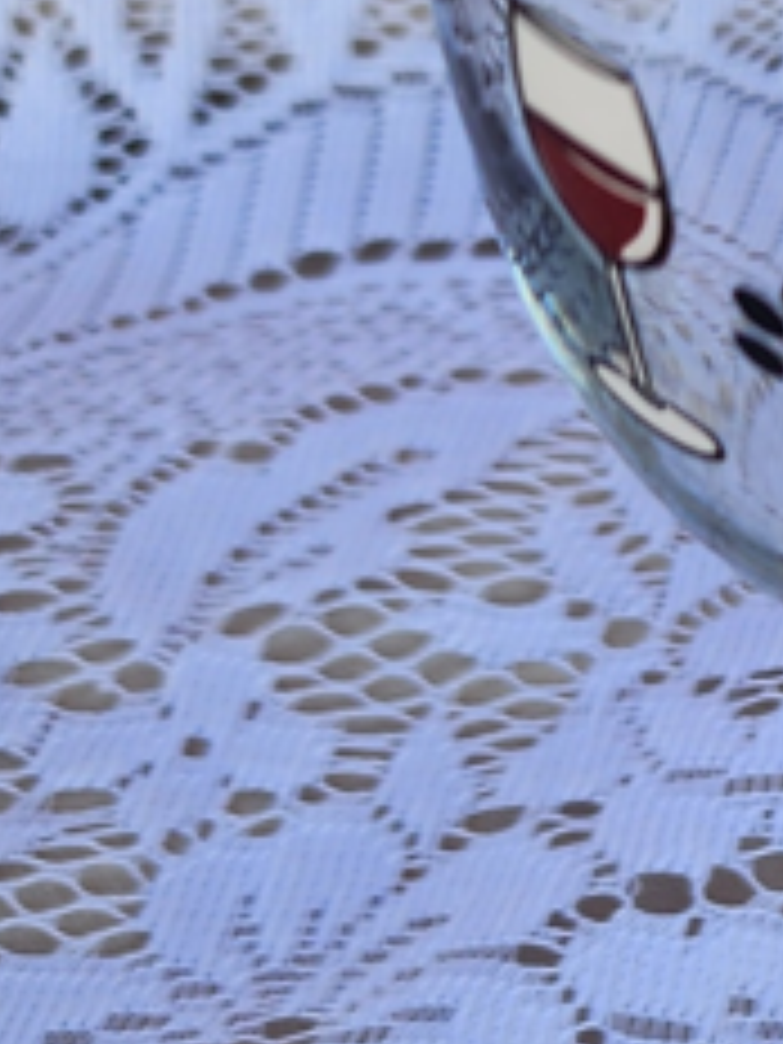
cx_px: 1845
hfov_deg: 10.7
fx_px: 3589
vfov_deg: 16.5
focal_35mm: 119
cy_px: 567
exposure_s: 1/180
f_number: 1.8
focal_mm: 6.4
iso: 20
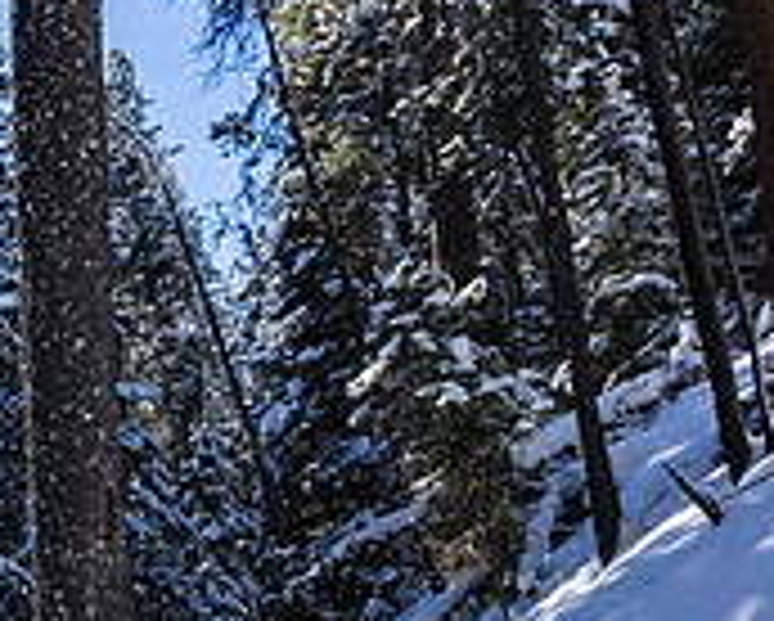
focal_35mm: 76
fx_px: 1743
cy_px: 560
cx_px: -315
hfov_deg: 21.8
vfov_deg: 19.8
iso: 250
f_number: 4
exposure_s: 1/500
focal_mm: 16
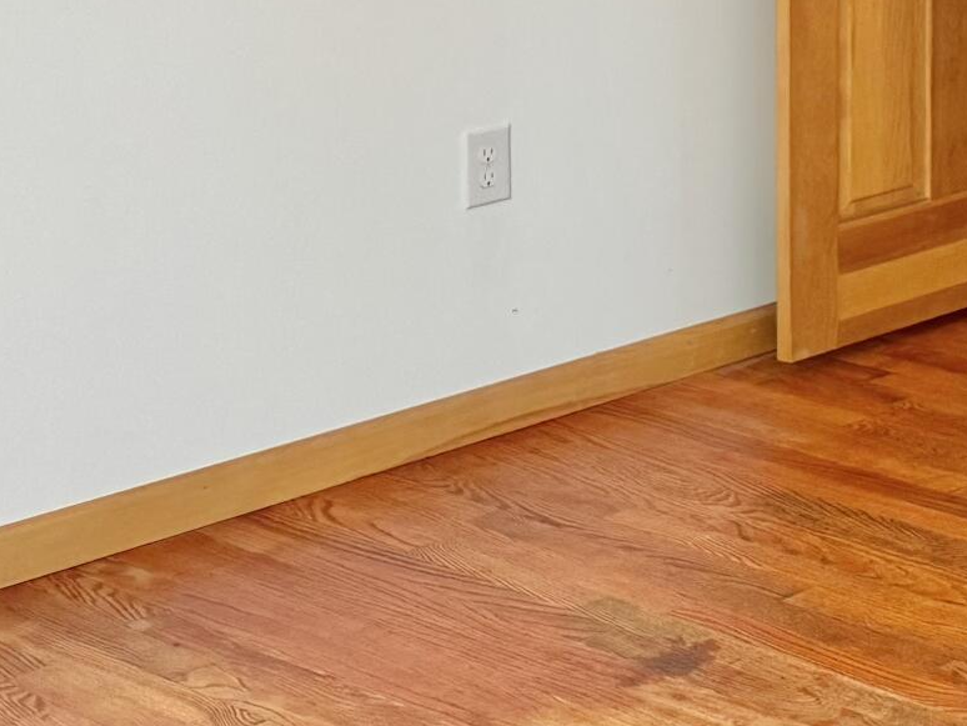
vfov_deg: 14.5
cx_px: 1748
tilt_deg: -0.8
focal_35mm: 93
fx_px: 2599
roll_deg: +0.3
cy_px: -446
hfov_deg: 17.2
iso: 200
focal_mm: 6.76
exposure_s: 1/121
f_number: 1.78
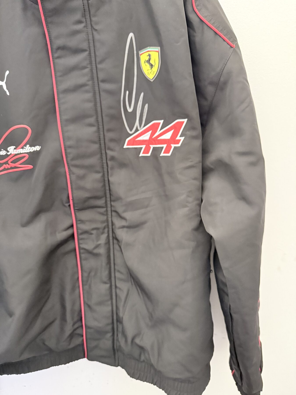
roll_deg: -1.0
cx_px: 148
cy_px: 198
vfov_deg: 71.6
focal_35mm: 24
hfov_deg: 56.8
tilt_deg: -17.1
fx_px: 274
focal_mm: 6.76
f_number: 1.78
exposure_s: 1/25
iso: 800
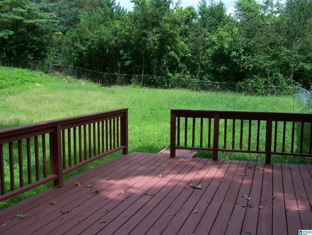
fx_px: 343
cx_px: 156
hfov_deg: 48.9
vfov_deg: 37.8
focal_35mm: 38
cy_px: 118
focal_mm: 6.3
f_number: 4
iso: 80
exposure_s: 1/500
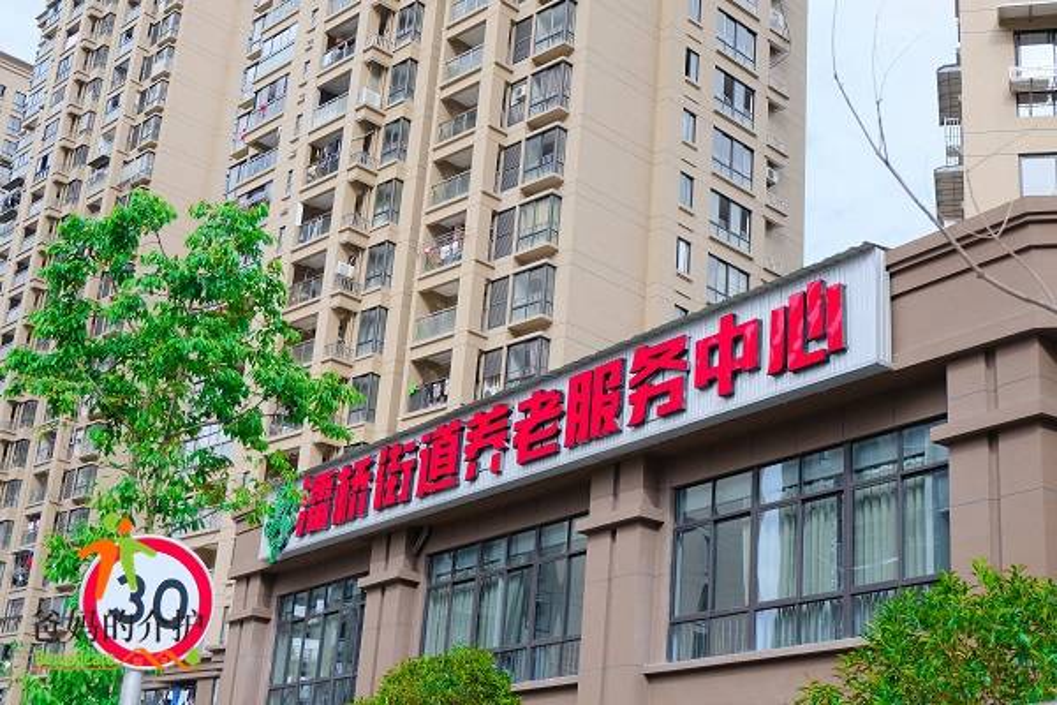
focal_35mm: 49
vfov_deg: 27.5
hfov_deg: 40.3
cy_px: 352
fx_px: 1439
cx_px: 528
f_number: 5.6
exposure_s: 1/450
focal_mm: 32.5
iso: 400
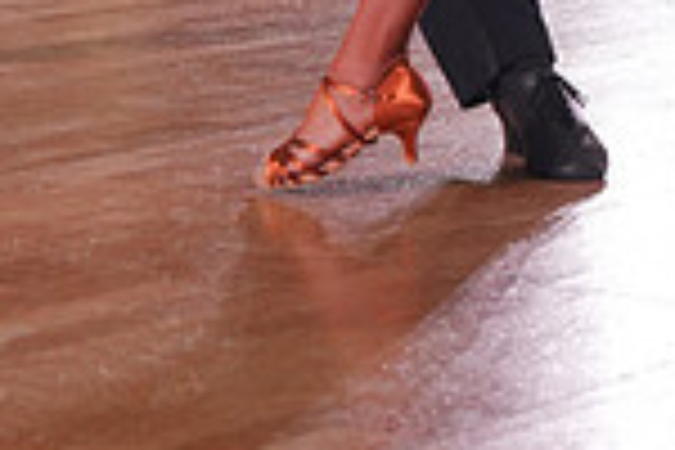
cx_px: 313
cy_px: -482
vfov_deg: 6.9
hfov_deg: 10.7
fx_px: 3618
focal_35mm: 193
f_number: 4
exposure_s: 1/500
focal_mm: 50
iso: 1600
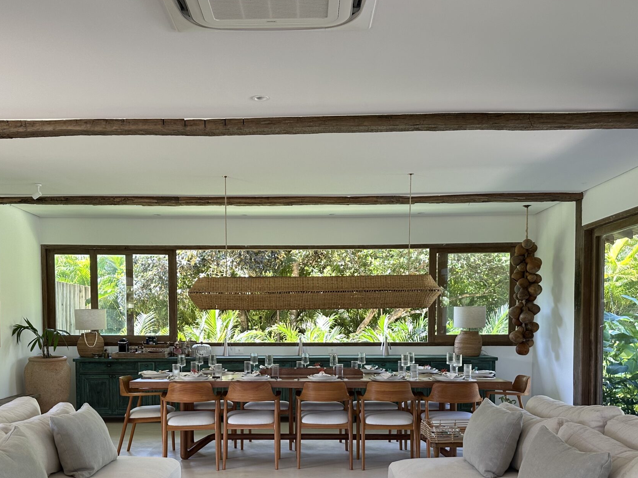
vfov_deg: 37.8
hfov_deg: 50.0
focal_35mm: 37
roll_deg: +0.2
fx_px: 682
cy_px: 351
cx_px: 275
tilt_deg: -2.6
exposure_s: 1/121
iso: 100
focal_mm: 6.86
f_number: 1.78
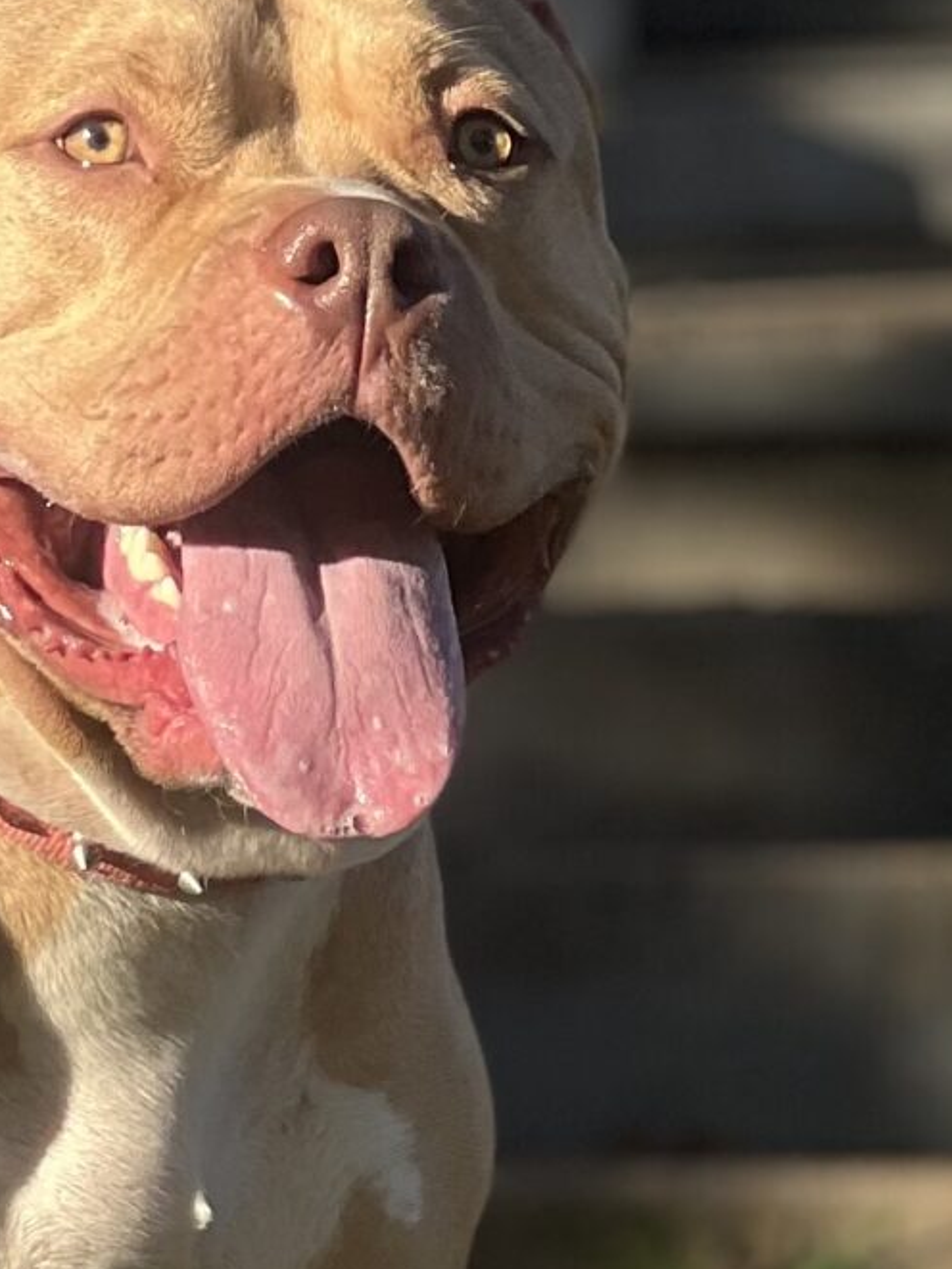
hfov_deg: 5.0
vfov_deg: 6.6
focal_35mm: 298
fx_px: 10924
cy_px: 1219
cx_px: -440
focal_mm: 9
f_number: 2.8
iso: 32
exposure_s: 1/398
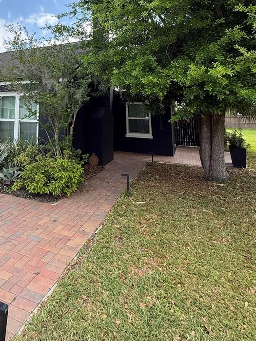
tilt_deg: +10.0
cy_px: 78
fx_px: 237
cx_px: 61
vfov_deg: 66.4
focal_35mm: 24
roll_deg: -1.4
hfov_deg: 54.0
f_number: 2.2
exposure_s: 1/479
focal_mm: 2.22
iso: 64
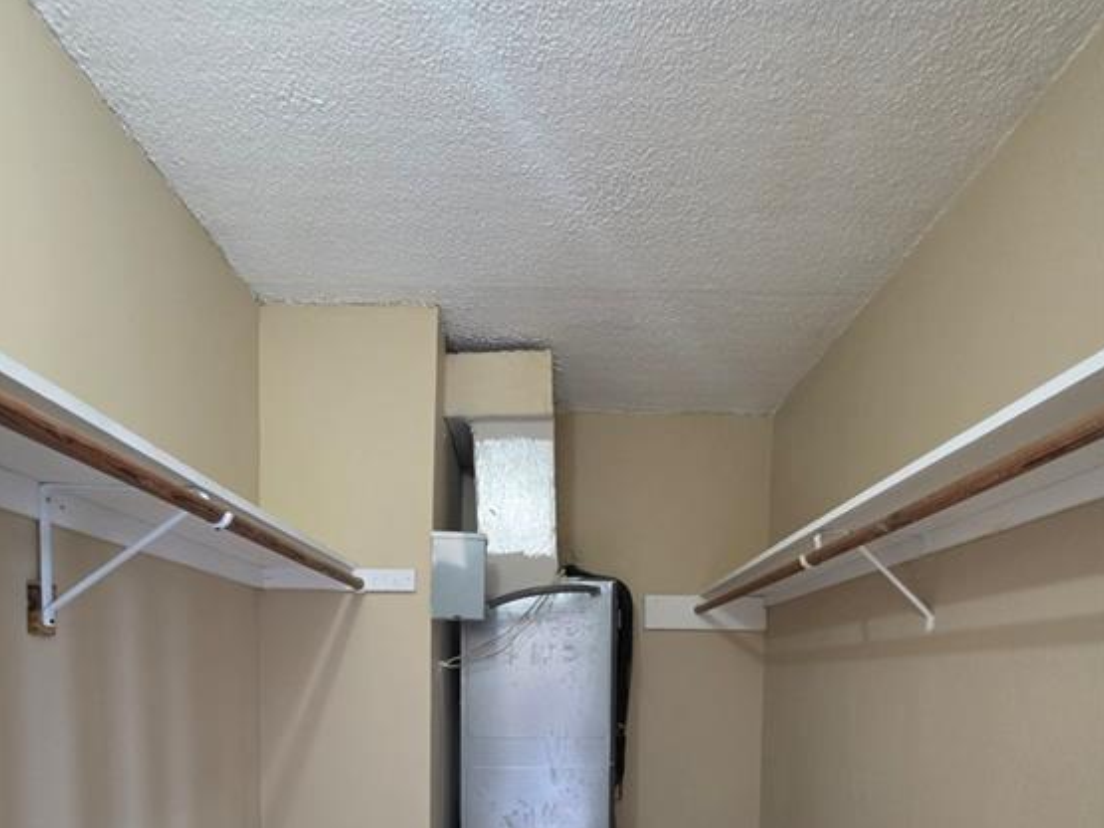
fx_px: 574
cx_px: 537
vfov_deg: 63.8
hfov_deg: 87.7
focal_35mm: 18
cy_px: 689
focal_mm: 2.2
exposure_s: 1/100
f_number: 1.9
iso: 500
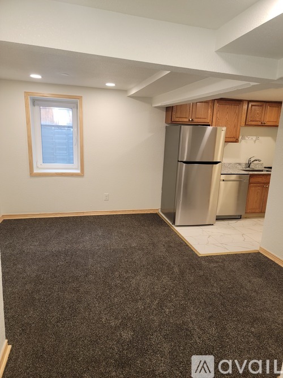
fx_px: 262
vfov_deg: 71.6
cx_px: 142
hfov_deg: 56.8
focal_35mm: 24
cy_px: 189
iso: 100
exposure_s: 1/60
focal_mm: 6.7
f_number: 1.8
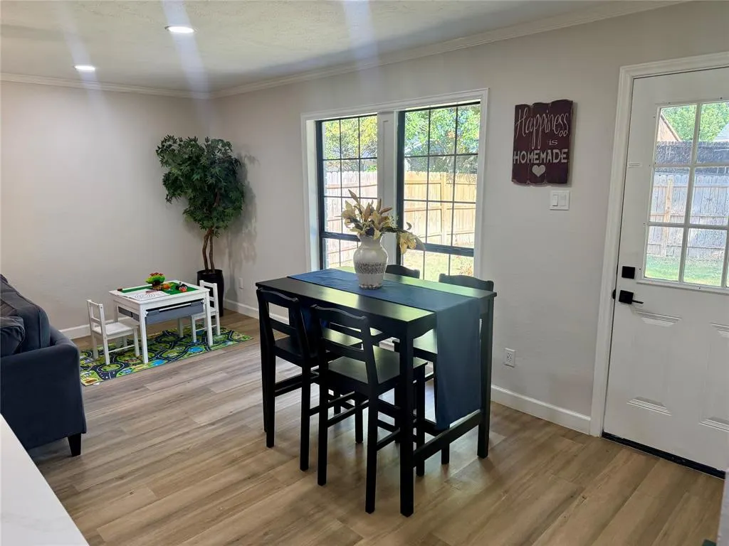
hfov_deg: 71.6
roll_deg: +0.5
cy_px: 273
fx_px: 505
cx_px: 364
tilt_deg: -10.5
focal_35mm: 24
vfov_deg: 56.8
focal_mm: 6.76
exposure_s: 1/228
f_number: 1.78
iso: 200
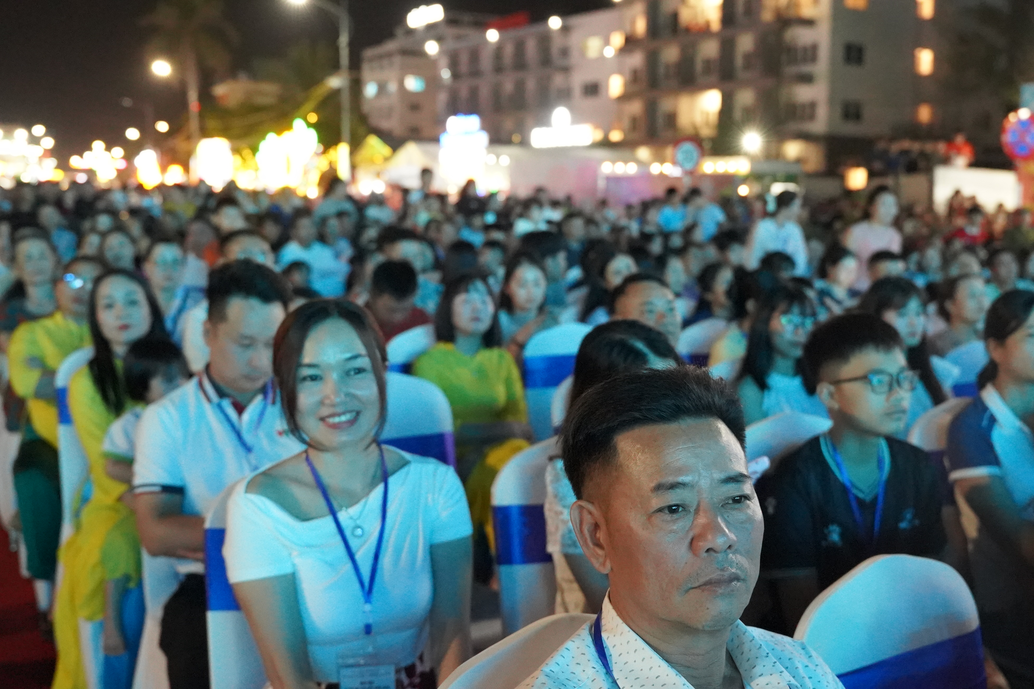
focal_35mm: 40
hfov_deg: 48.5
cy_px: 344
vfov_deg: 33.4
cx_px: 517
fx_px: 1149
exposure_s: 1/125
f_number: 2.8
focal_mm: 27.2
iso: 12800
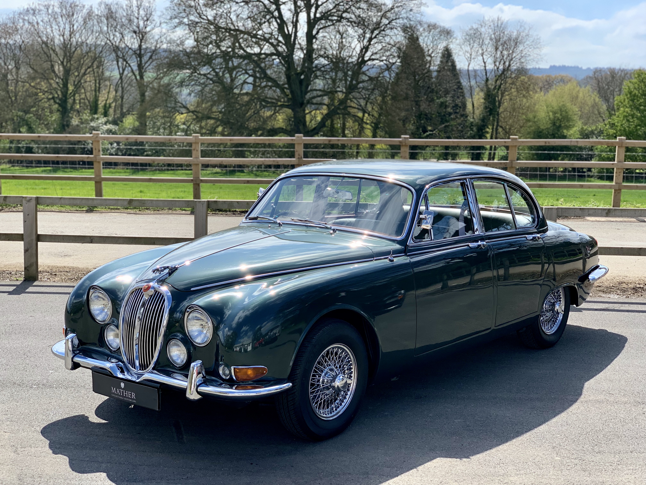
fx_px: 970
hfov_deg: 36.8
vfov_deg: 28.0
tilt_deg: -8.4
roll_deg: -1.1
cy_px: 242
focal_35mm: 52
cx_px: 323
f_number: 2.4
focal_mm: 6
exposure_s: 1/657
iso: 16
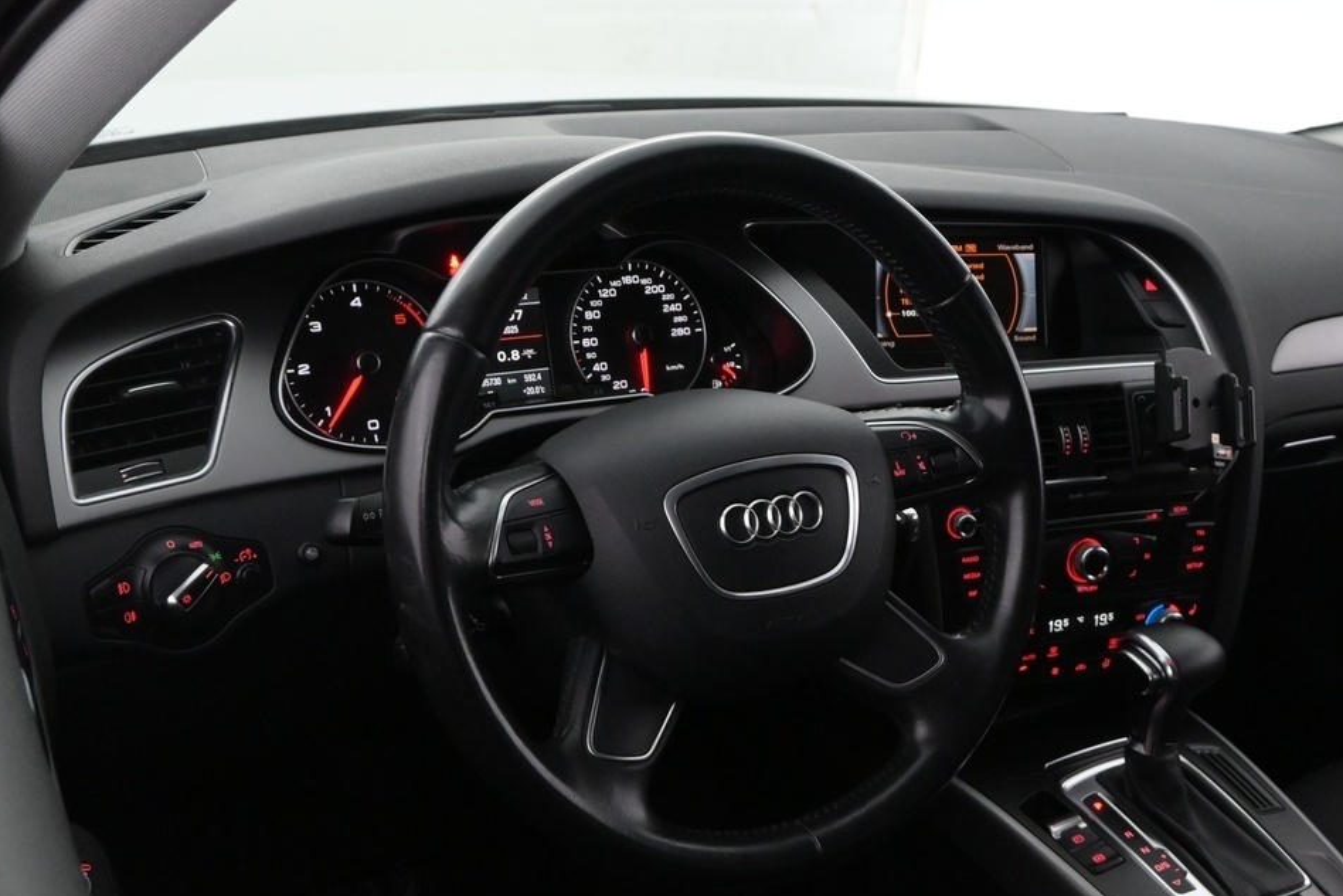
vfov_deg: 32.5
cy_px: 536
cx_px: 727
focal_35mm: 41
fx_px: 1529
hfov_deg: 47.4
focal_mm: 16
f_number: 4.5
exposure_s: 1/80
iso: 2500
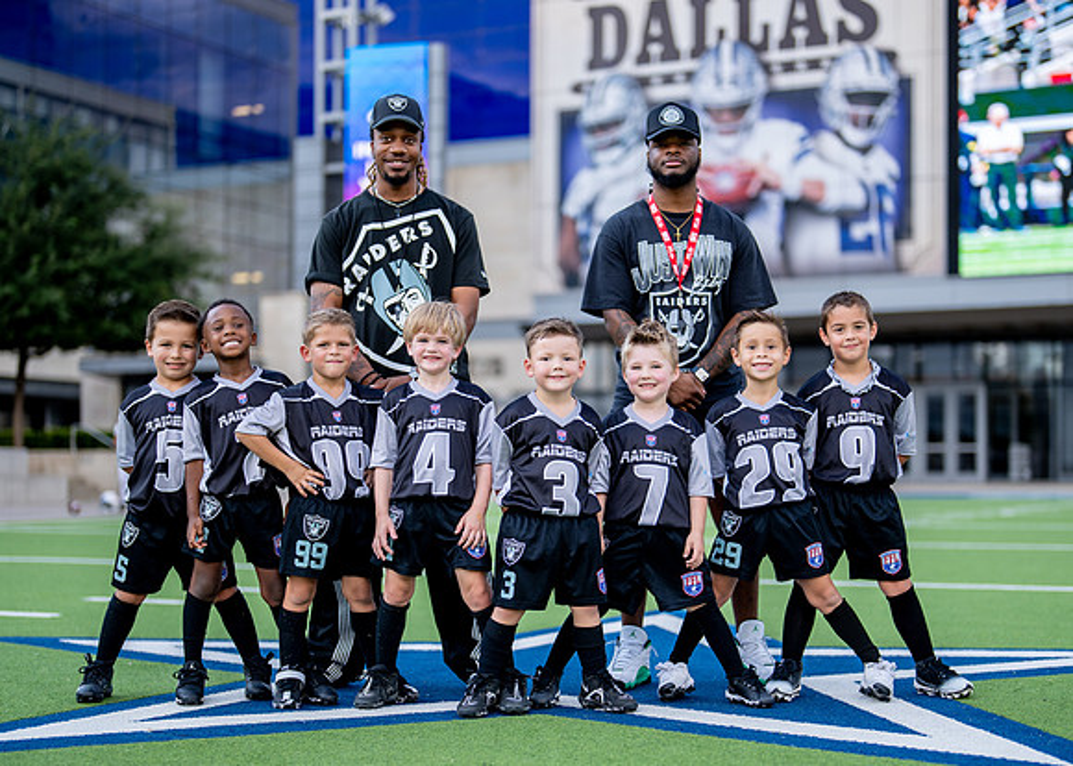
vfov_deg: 22.1
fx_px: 1956
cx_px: 563
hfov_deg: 30.7
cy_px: 459
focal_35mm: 64
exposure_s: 1/1250
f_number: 1.2
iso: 100
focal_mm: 50
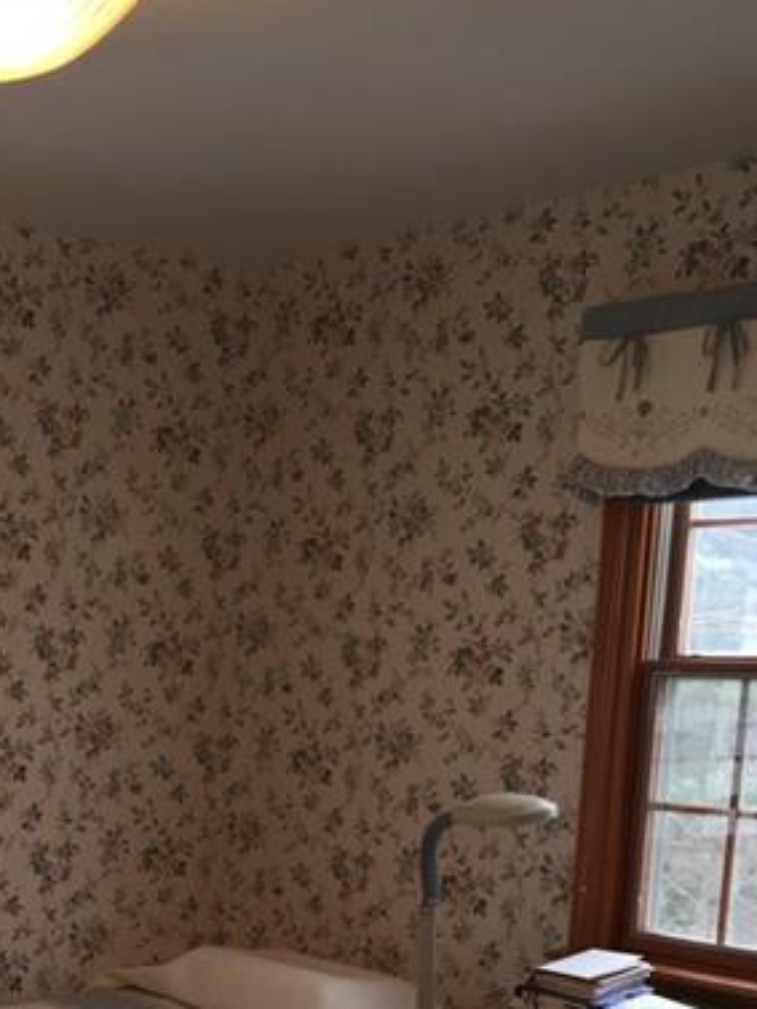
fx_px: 1719
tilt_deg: -10.2
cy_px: 966
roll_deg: -1.4
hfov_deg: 23.9
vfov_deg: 30.7
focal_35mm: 59
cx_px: 29
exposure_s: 1/30
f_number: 2.2
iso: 32
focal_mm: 4.15
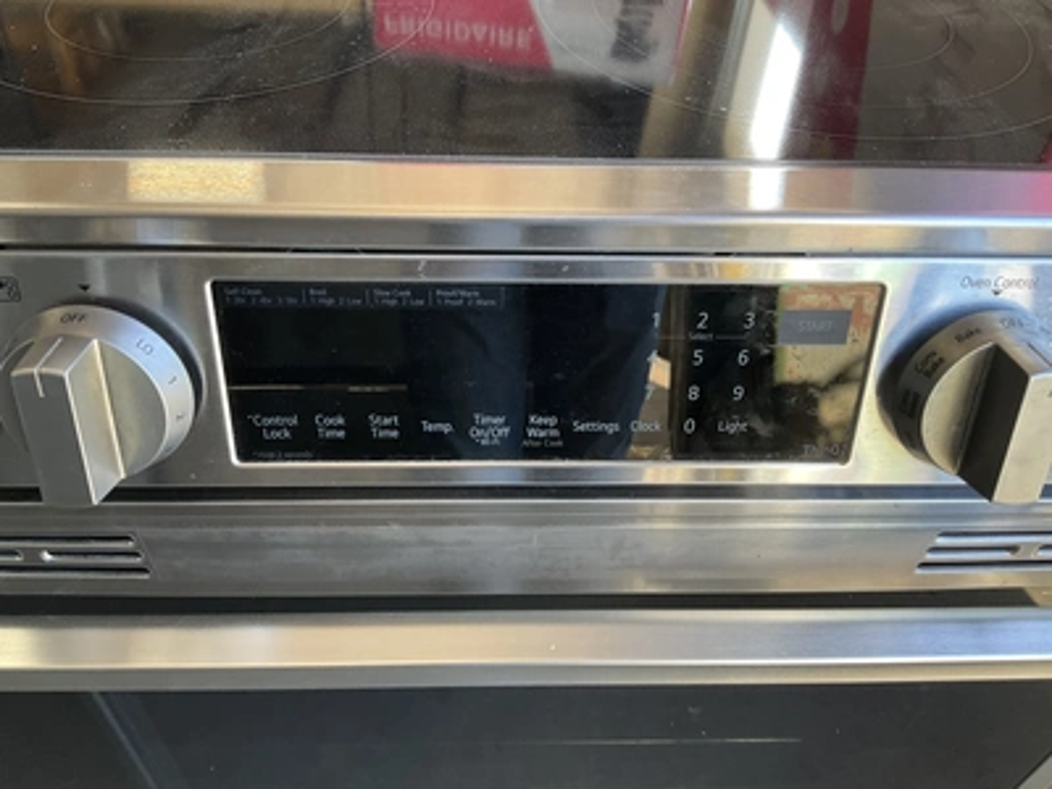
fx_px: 881
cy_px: 394
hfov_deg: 61.7
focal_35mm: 29
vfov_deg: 48.2
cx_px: 526
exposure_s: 1/60
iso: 50
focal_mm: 3
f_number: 1.8
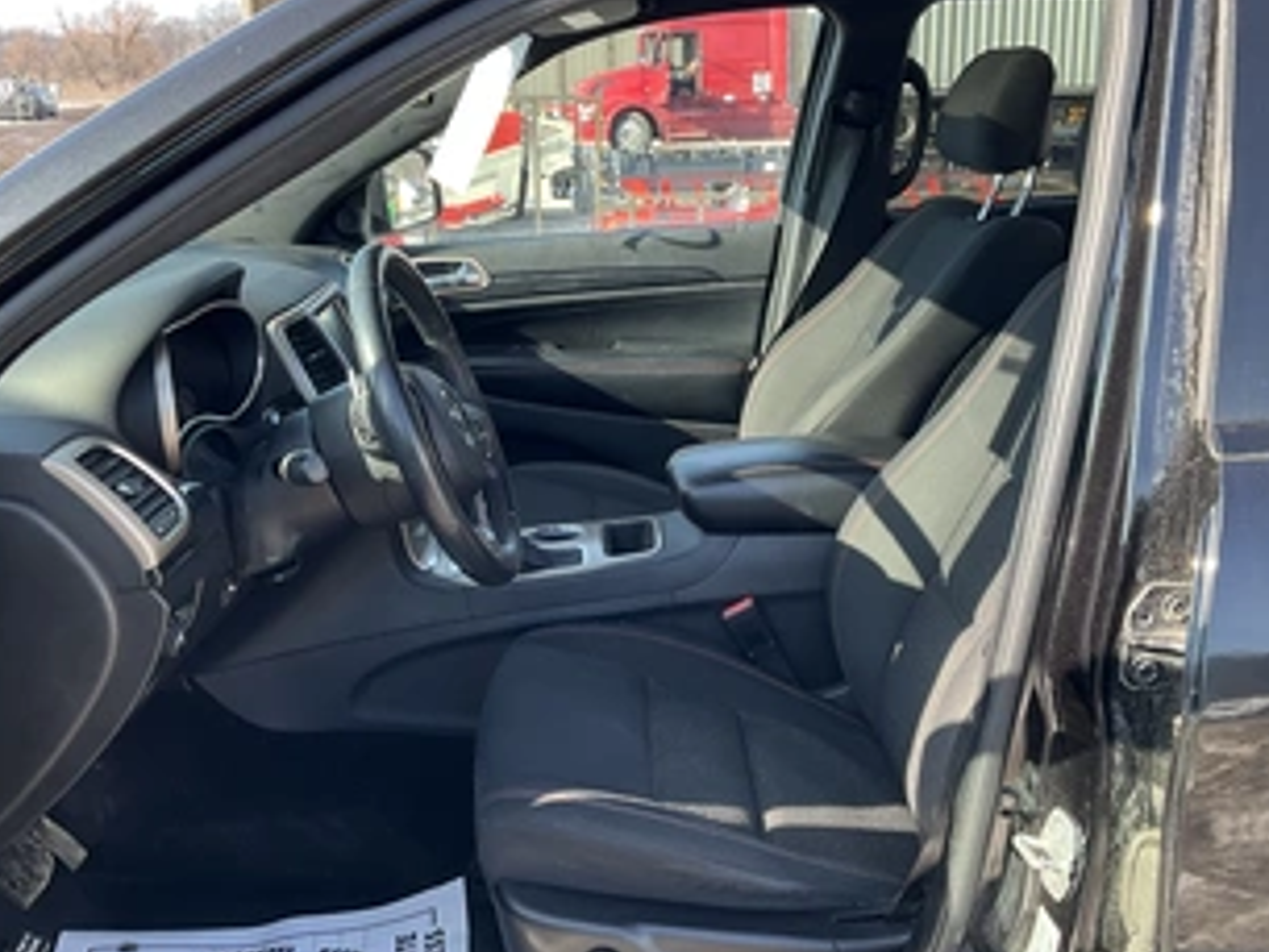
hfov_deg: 49.0
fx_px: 1394
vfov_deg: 37.7
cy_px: 437
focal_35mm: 38
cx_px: 637
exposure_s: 1/160
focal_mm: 3
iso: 20
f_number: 1.8
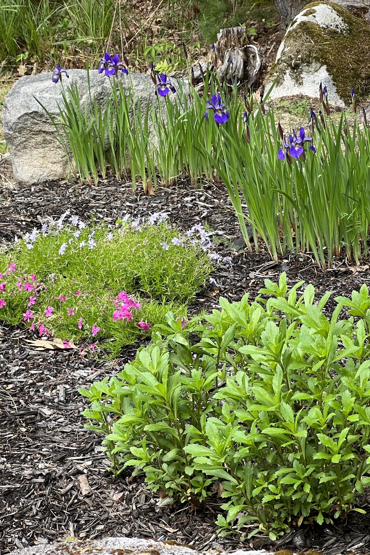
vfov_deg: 19.1
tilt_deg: -18.5
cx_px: 286
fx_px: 1649
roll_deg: +2.3
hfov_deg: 12.8
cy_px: 278
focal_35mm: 107
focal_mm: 9
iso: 50
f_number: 2.8
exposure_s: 1/99
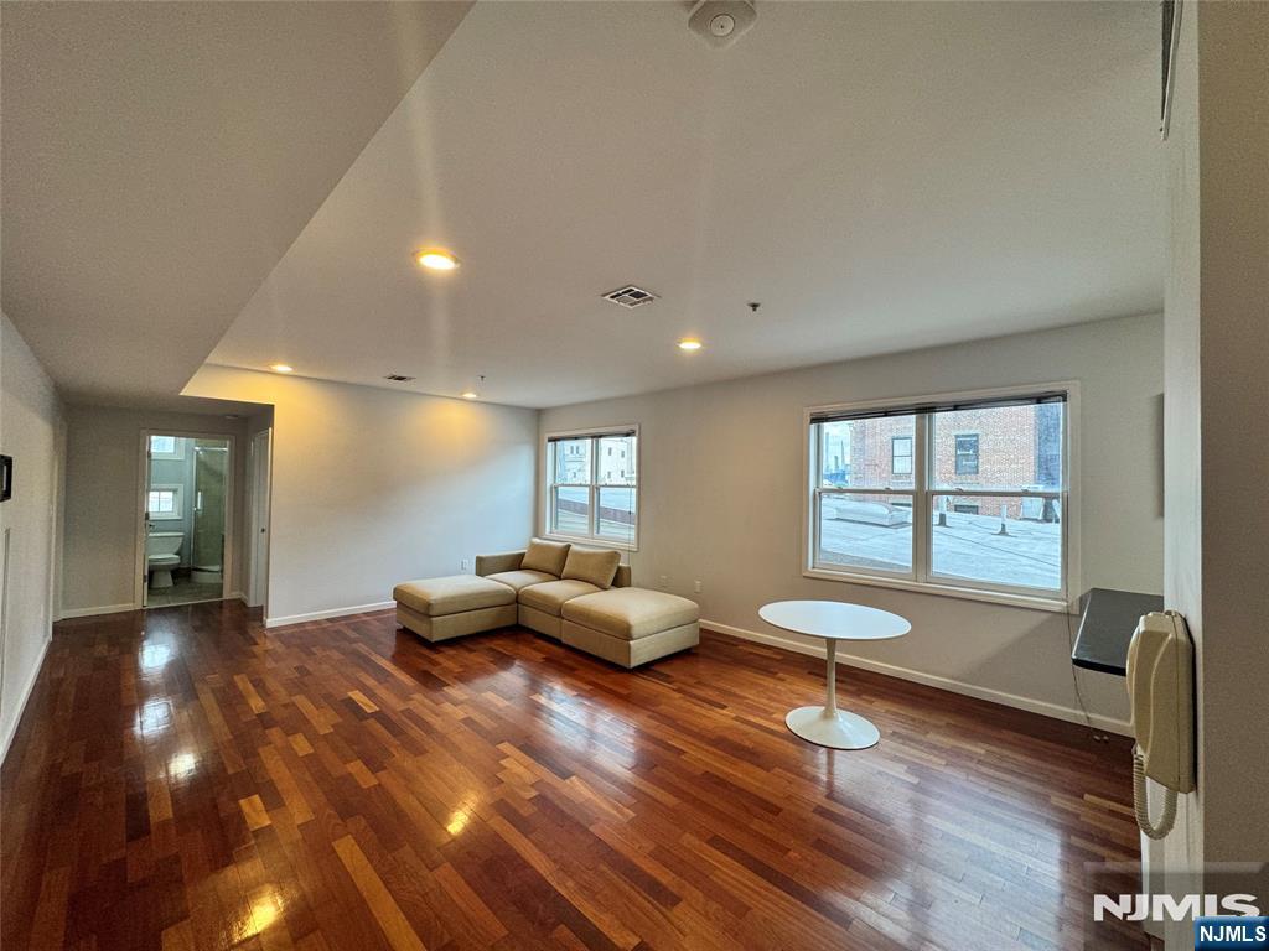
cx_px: 634
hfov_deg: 102.1
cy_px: 476
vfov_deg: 85.7
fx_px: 513
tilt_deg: +1.5
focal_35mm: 14
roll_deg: -1.0
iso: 125
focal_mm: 2.22
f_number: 2.2
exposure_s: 1/120
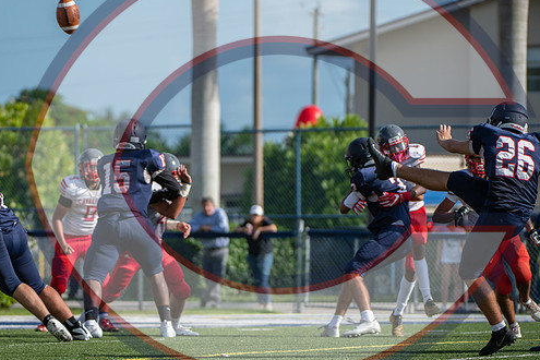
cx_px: 185
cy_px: 183
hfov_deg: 7.0
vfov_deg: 4.7
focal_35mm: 294
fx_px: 4410
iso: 100
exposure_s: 1/1000
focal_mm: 200
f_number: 4
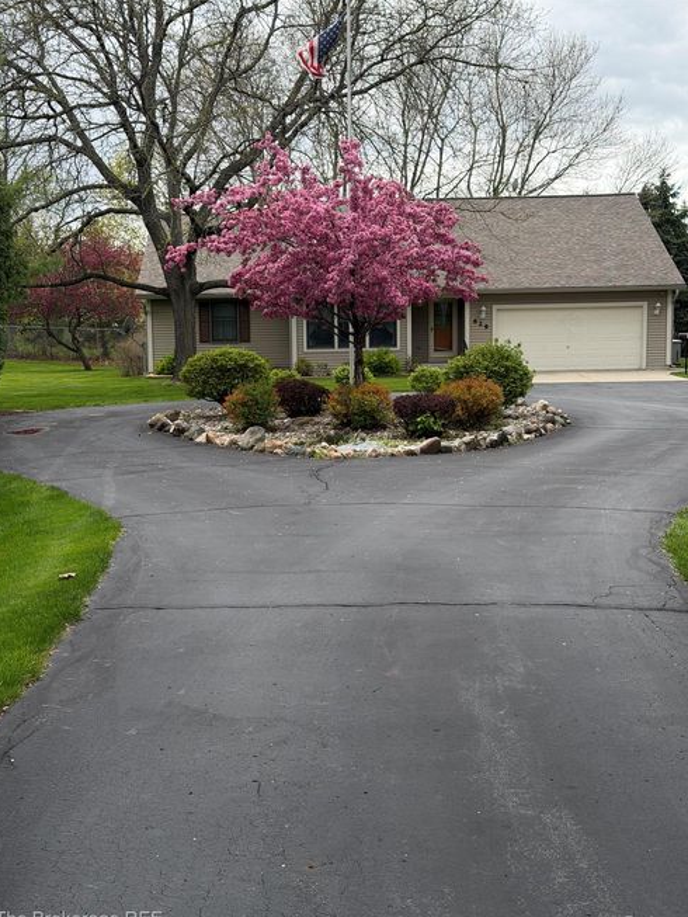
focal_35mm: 49
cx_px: 343
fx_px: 1298
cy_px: 464
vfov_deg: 38.9
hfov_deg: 29.7
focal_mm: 6.76
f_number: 1.78
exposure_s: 1/1838
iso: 80
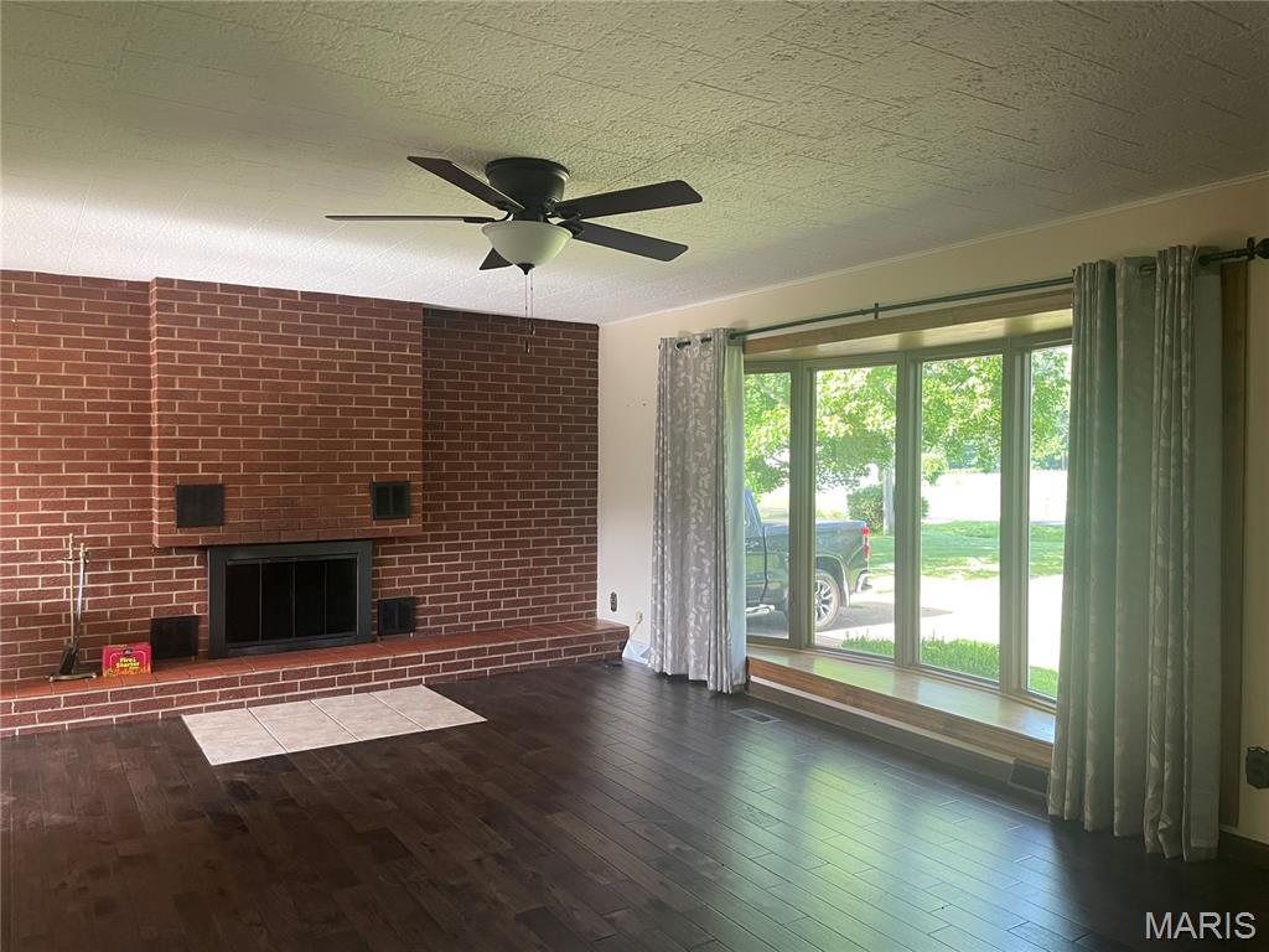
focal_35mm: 26
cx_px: 634
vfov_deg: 53.1
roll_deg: +0.2
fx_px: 953
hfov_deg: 67.3
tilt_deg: -0.9
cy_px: 476
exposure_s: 1/94
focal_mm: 4.2
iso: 125
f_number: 1.6
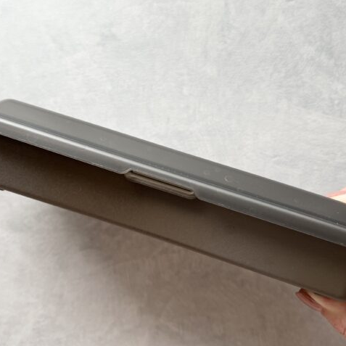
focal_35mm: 37
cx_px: 176
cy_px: 161
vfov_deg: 44.9
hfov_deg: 44.9
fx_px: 418
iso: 32
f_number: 1.6
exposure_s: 1/122
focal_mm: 5.1
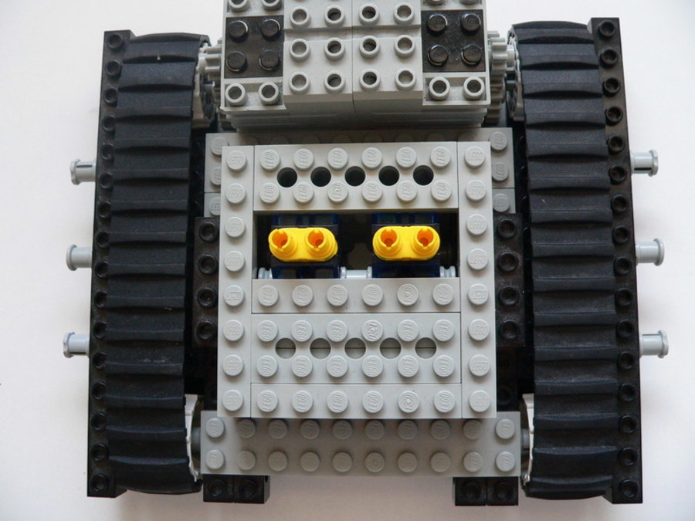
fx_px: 723
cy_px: 260
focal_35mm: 36
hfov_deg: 51.4
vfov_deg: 39.7
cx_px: 348
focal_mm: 6
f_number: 2.8
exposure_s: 1/60
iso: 200
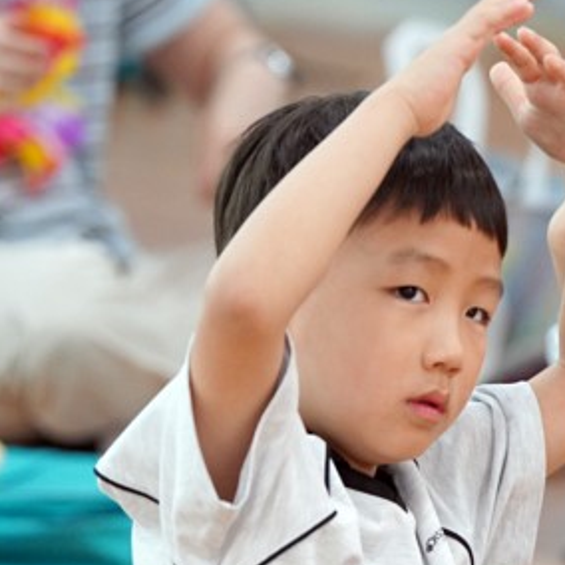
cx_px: 734
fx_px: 9344
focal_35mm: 506
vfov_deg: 3.5
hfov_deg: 3.5
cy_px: 551
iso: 2500
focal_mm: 188
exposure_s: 1/200
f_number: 4
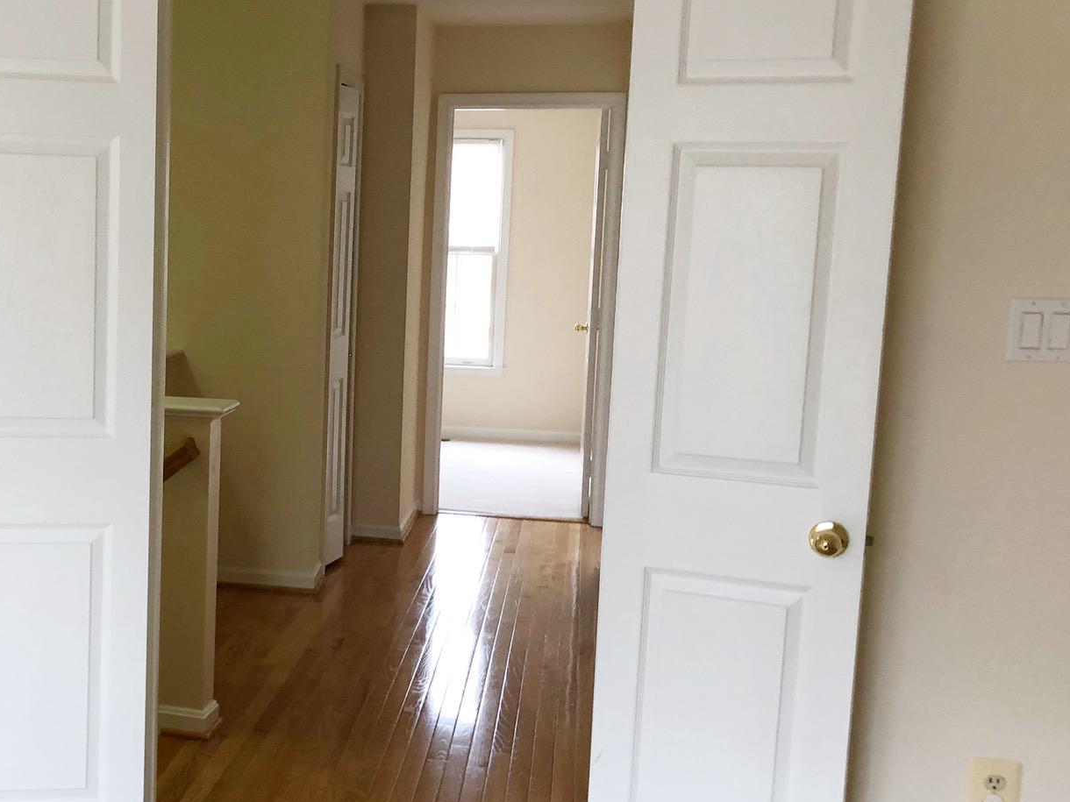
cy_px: 420
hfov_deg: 38.9
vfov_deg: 30.9
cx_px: 215
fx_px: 1453
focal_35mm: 47
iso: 40
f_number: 1.8
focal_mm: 4
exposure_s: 1/30
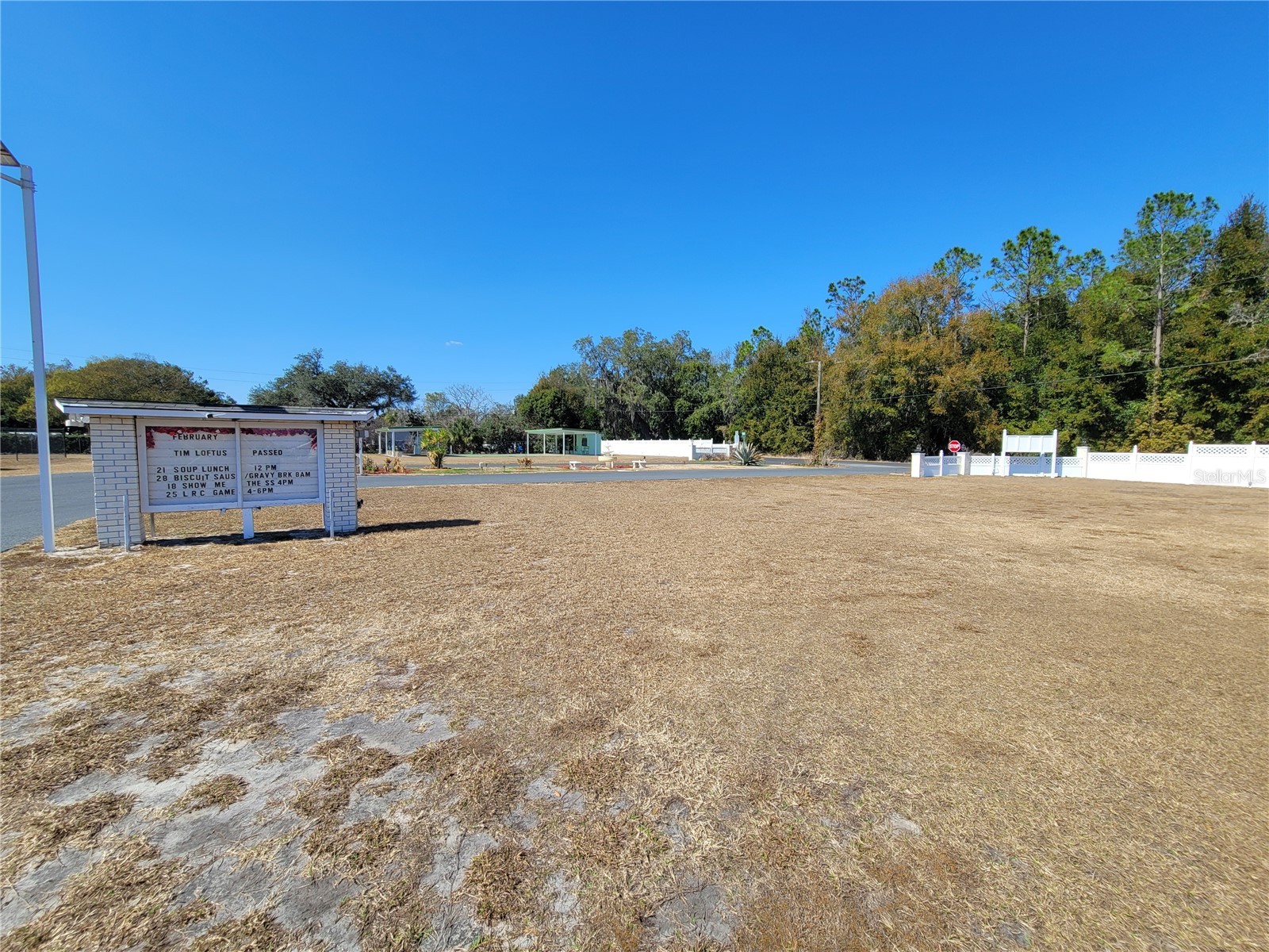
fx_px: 477
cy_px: 476
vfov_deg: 89.9
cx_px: 634
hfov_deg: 106.2
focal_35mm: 13
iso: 50
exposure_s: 1/1645
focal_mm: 2.2
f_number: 2.2
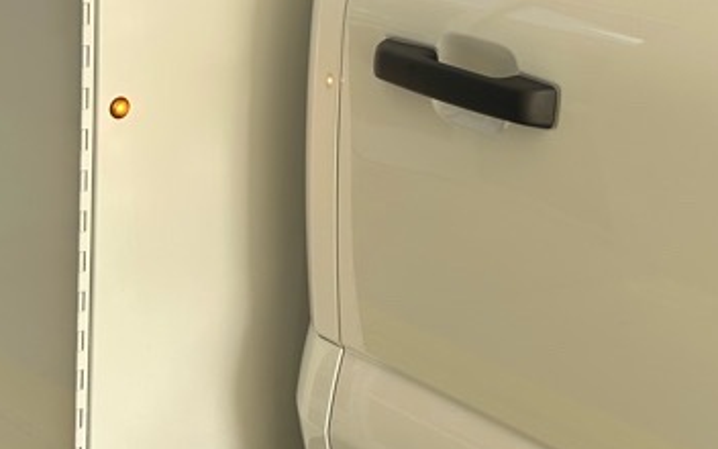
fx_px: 1448
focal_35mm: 74
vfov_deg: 17.3
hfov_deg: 27.7
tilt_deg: -11.3
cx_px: 483
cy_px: 31
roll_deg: -3.5
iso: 80
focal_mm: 6.86
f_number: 1.78
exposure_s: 1/506
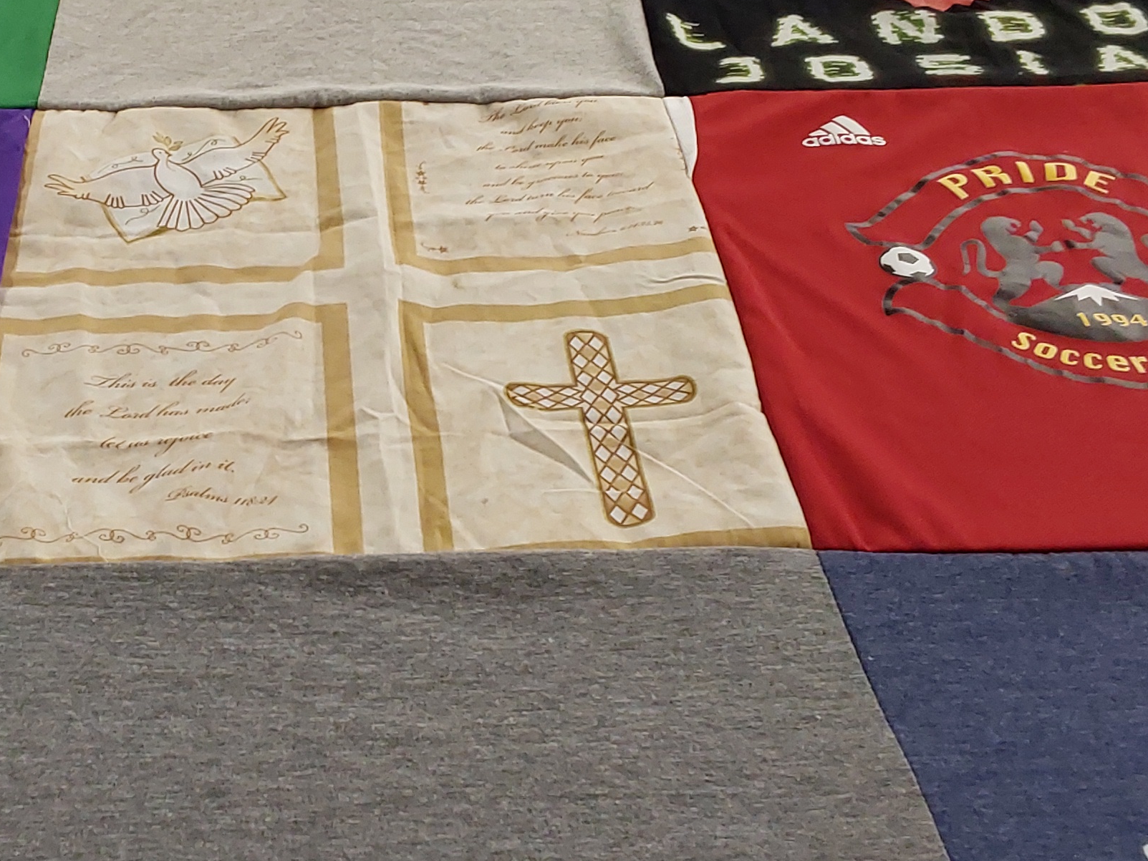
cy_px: 344
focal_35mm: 57
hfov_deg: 33.2
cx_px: 306
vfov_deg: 25.6
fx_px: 1891
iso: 100
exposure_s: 1/60
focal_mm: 2.91
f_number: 1.9
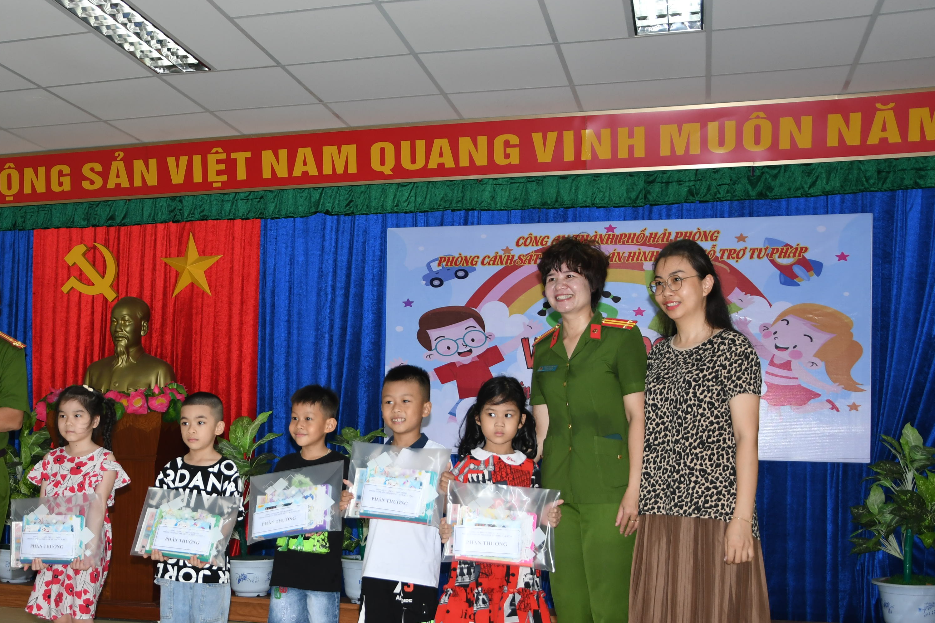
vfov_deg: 29.1
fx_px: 1195
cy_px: 413
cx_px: 328
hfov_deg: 42.3
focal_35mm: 46
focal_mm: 22
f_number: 4
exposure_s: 1/200
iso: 500
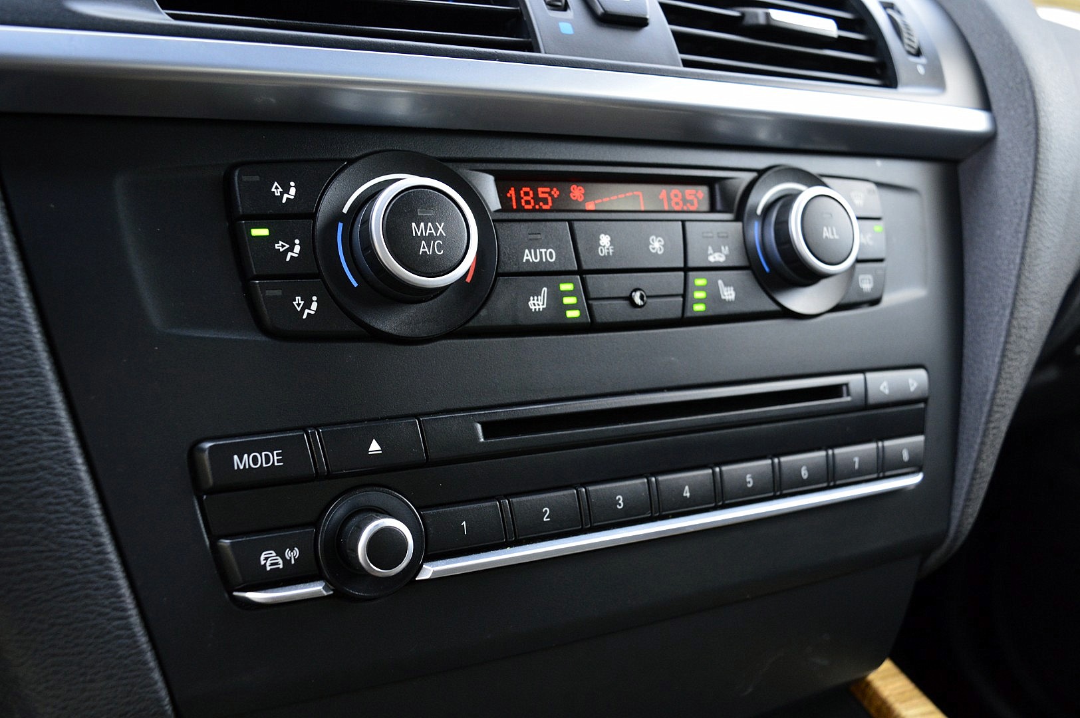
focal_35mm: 33
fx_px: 989
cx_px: 540
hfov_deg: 57.3
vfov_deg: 39.9
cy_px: 359
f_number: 5.6
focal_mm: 22
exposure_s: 1/60
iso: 800
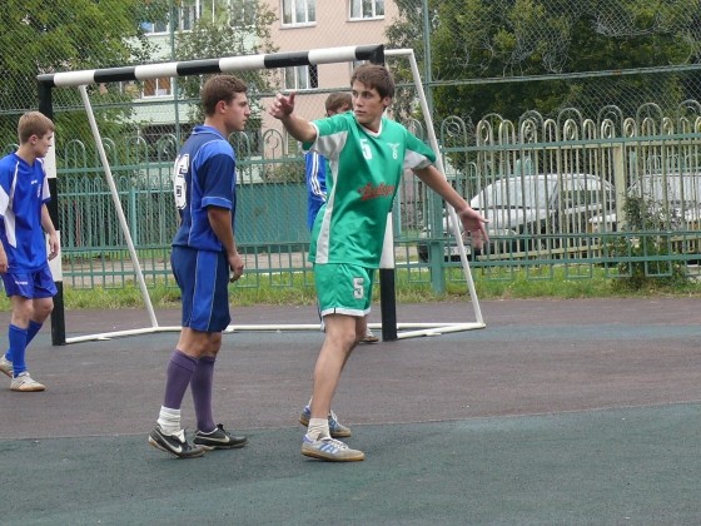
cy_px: 263
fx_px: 2552
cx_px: 350
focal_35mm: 126
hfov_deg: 15.6
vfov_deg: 11.8
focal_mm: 15.1
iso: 100
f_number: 4
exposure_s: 1/125
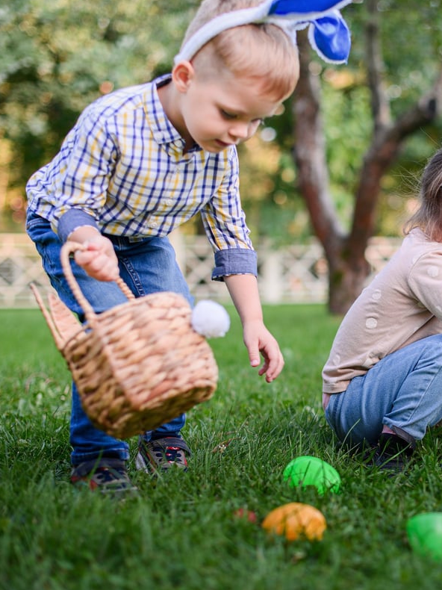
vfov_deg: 26.7
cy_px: 293
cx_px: 384
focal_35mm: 73
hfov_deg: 19.8
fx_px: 1243
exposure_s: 1/500
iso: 100
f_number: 2.2
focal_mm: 50
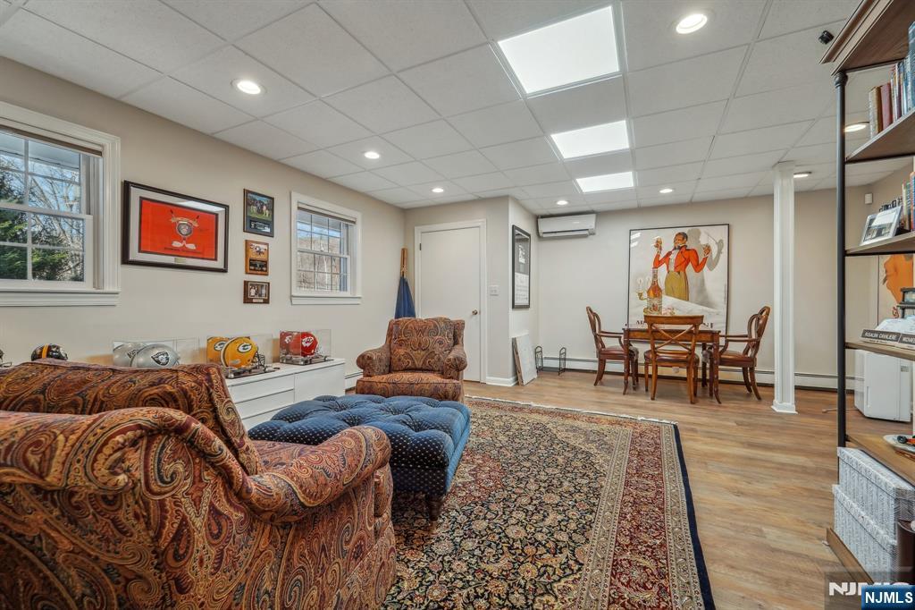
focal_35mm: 14
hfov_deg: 104.3
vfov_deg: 81.2
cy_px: 305
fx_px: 356
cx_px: 458
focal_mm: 14
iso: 400
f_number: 8
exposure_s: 1/20
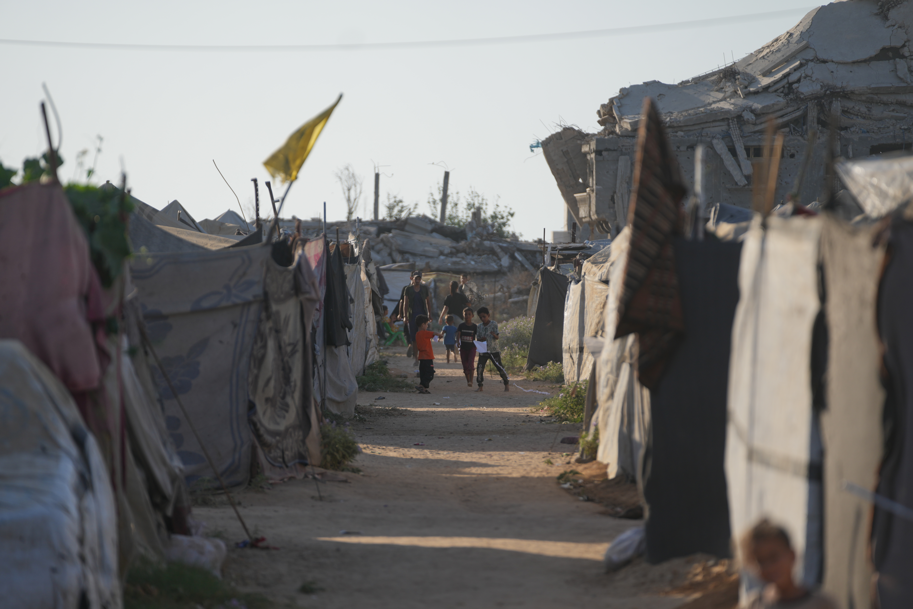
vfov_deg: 7.0
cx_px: 456
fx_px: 4996
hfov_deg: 10.4
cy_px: 304
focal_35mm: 197
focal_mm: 197
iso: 100
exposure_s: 1/2000
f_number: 2.8
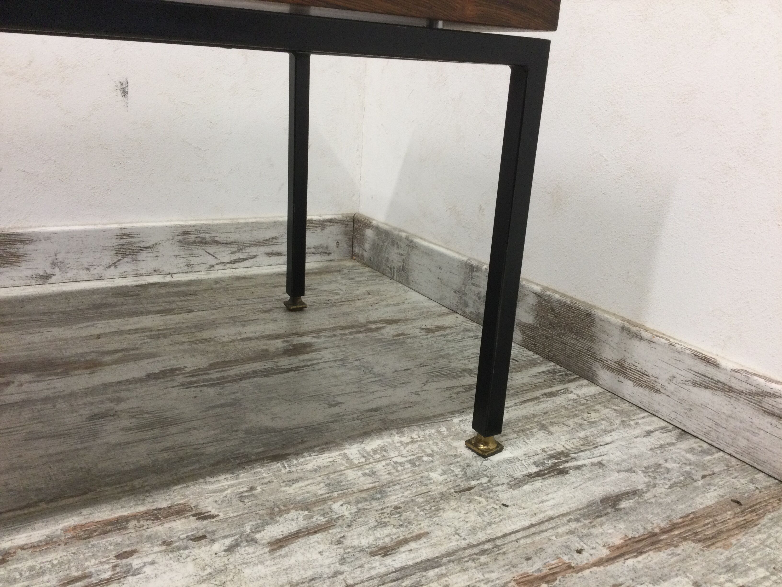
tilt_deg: -17.3
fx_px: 700
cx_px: 391
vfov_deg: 45.4
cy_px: 294
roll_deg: -4.4
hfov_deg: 58.4
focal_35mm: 31
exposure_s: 1/33
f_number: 2.4
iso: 100
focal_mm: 3.3
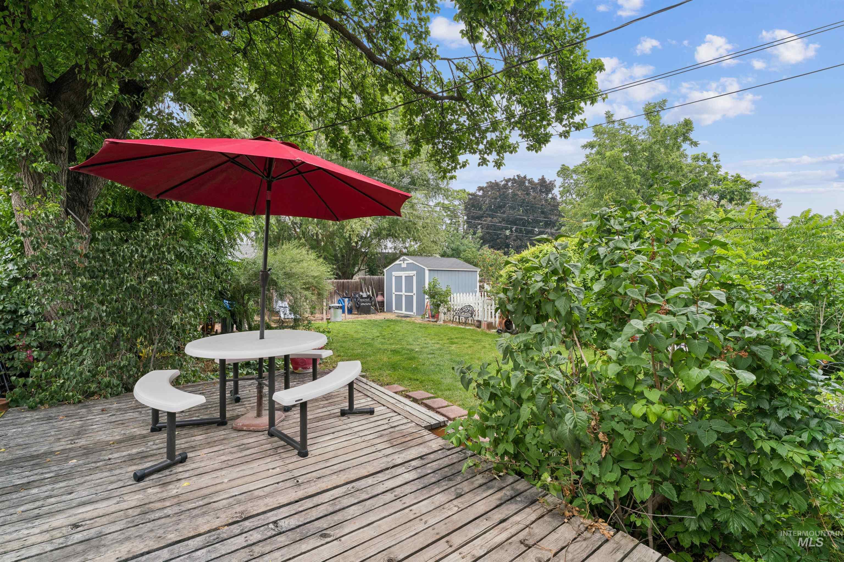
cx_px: 422
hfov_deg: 97.1
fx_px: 373
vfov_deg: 74.1
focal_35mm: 16
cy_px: 281
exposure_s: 1/20
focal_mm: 15.9
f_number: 13
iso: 400
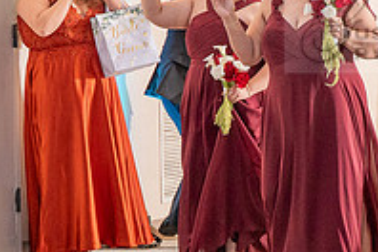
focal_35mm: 271
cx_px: 274
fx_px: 2845
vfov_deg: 5.1
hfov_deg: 7.6
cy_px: 146
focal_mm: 70
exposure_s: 1/200
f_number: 3.2
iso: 1600
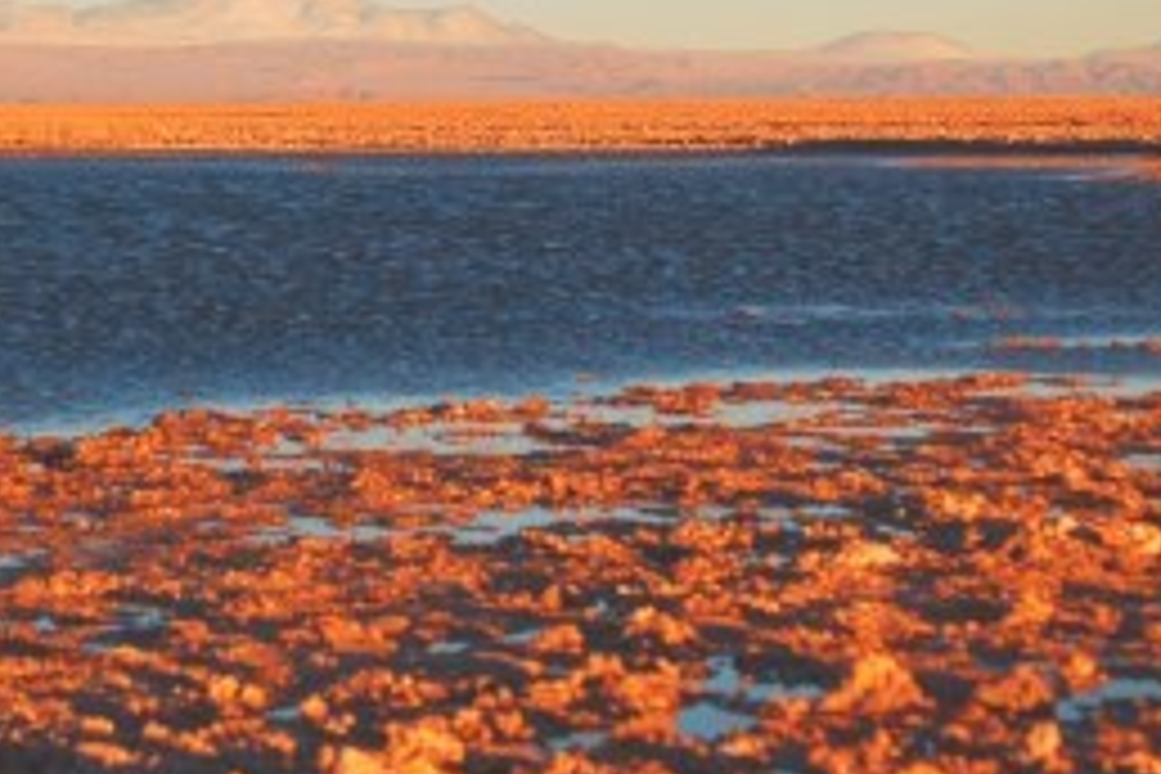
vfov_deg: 9.6
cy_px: 266
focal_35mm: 143
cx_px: 288
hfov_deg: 14.3
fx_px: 4607
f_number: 5
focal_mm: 55
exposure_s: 1/200
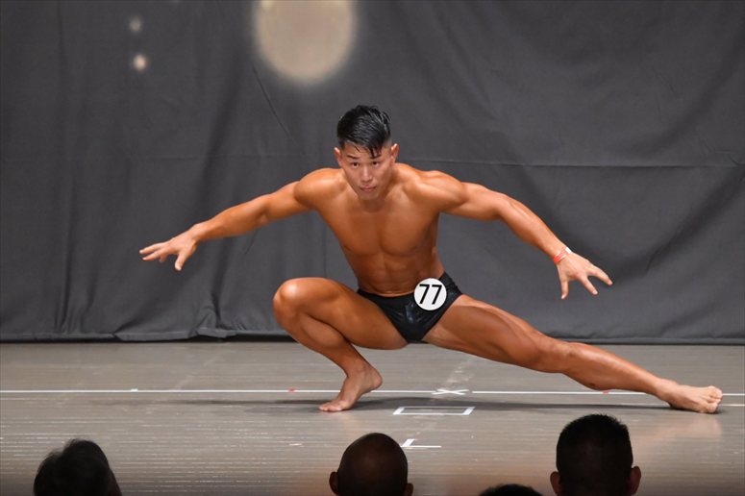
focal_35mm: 285
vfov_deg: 4.8
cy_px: 248
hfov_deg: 7.2
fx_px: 5895
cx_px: 372
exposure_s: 1/400
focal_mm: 190
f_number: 5.6
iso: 8000
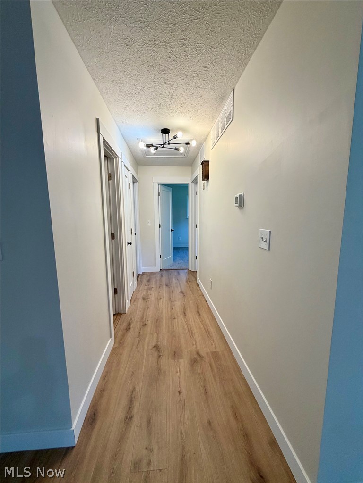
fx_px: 196
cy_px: 242
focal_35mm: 14
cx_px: 182
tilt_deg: -7.3
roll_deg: -1.3
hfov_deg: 85.7
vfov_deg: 102.1
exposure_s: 1/120
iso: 160
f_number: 2.2
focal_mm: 2.22
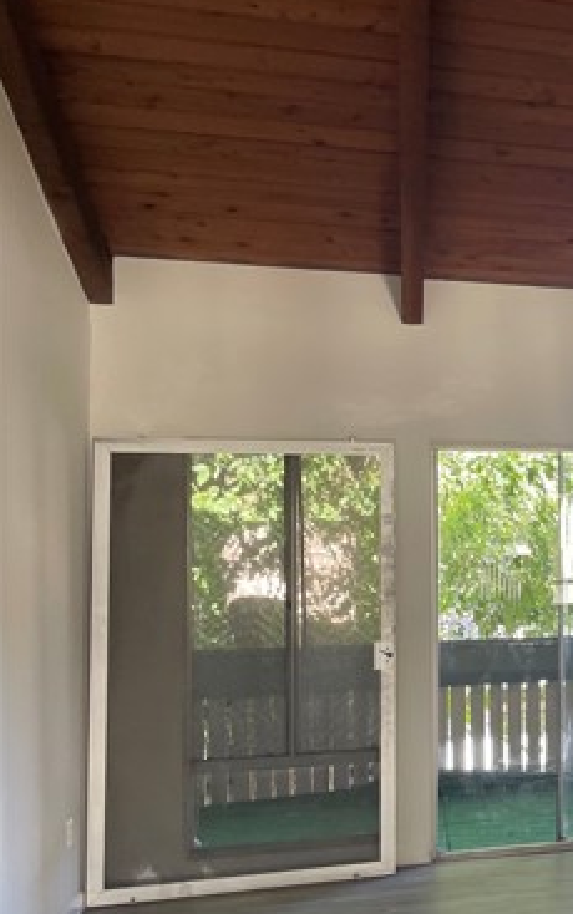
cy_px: 523
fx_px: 1197
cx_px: 795
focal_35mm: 48
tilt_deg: +2.2
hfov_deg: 23.1
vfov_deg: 41.7
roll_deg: +1.3
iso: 100
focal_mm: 4.2
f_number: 1.6
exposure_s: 1/121
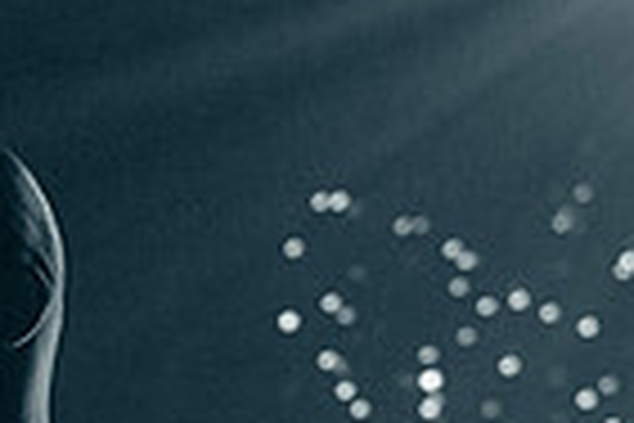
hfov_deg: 14.0
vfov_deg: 9.3
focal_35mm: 144
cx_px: -36
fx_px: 2536
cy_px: 565
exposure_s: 1/400
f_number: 2.8
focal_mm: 35
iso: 4000
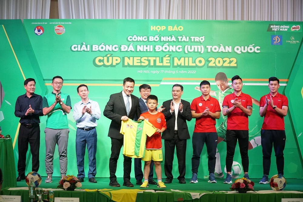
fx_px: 619
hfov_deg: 27.5
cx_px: 152
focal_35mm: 74
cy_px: 101
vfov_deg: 18.6
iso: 1600
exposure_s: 1/200
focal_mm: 49
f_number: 5
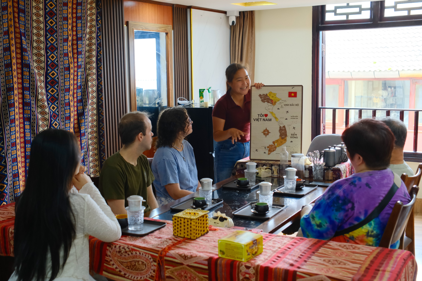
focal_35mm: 45
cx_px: 211
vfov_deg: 29.9
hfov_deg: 43.6
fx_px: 527
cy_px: 140
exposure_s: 1/100
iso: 3200
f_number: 3.2
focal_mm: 29.9
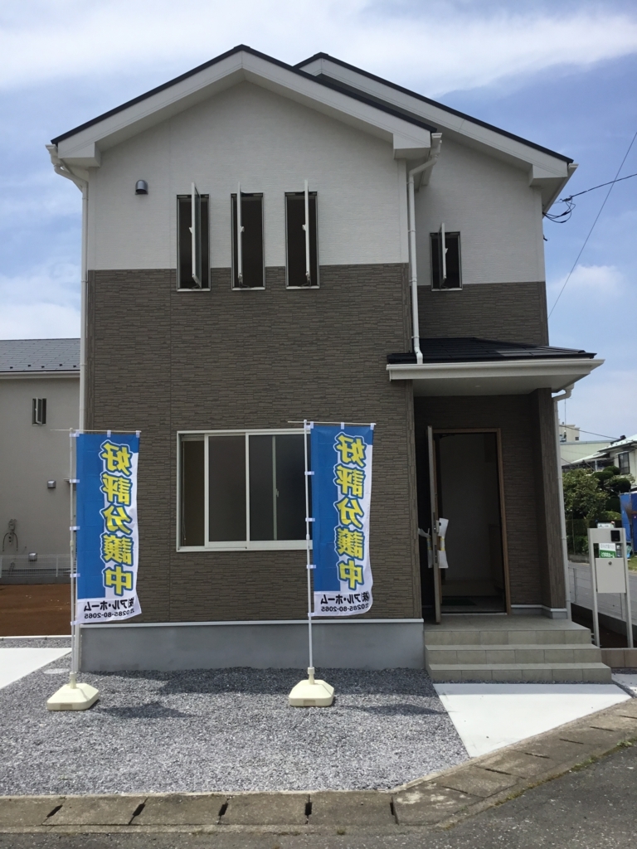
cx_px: 318
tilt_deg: +5.8
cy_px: 424
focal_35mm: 31
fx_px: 761
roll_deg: +0.3
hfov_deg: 45.4
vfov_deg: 58.4
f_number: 2.4
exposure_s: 1/1988
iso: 25
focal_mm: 3.3
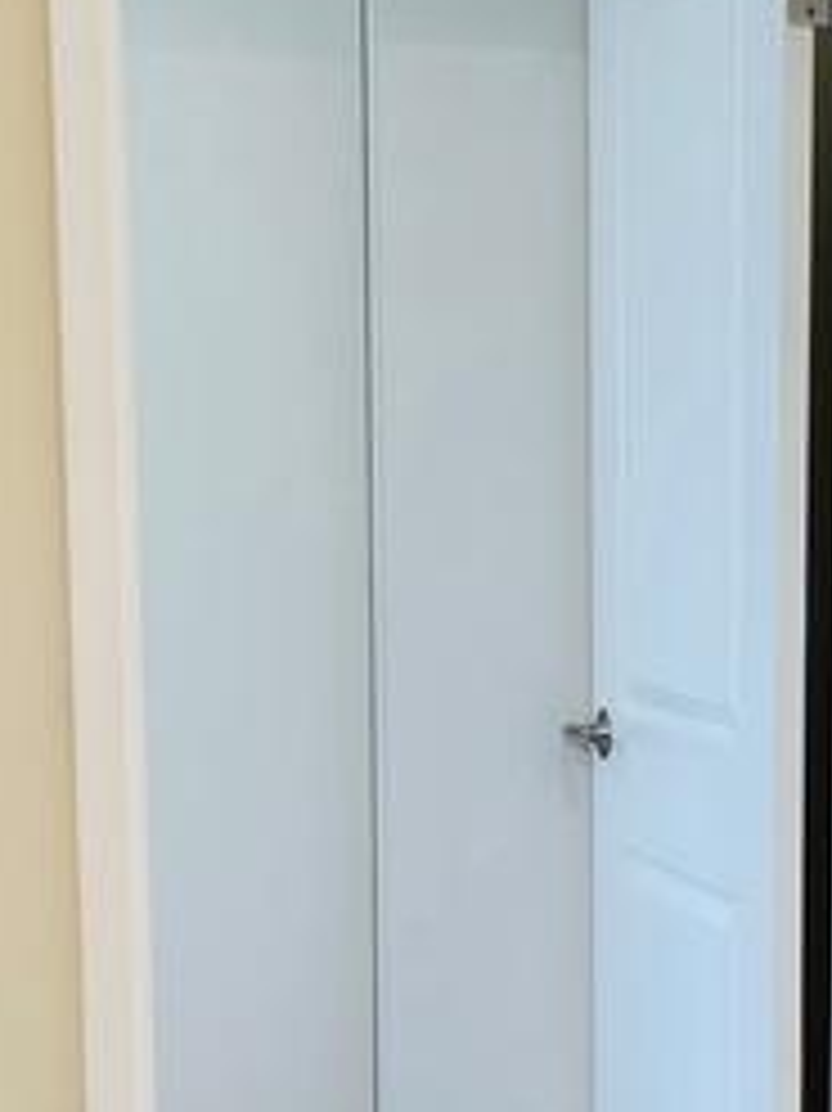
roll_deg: -0.4
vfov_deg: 23.6
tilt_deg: -9.7
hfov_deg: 17.8
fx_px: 2598
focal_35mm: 81
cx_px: 832
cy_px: 945
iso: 80
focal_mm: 4.2
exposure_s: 1/120
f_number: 1.6
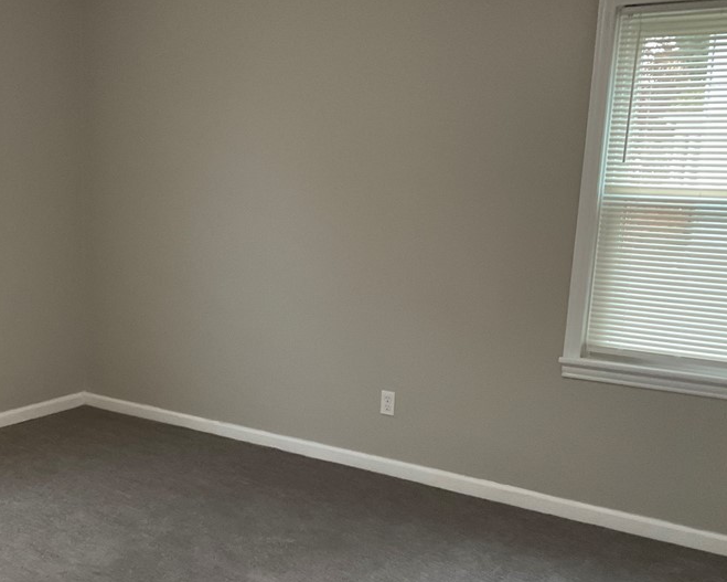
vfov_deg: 34.0
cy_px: 366
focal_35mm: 44
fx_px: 947
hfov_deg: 41.1
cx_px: 209
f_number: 1.8
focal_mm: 3
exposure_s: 1/40
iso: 250
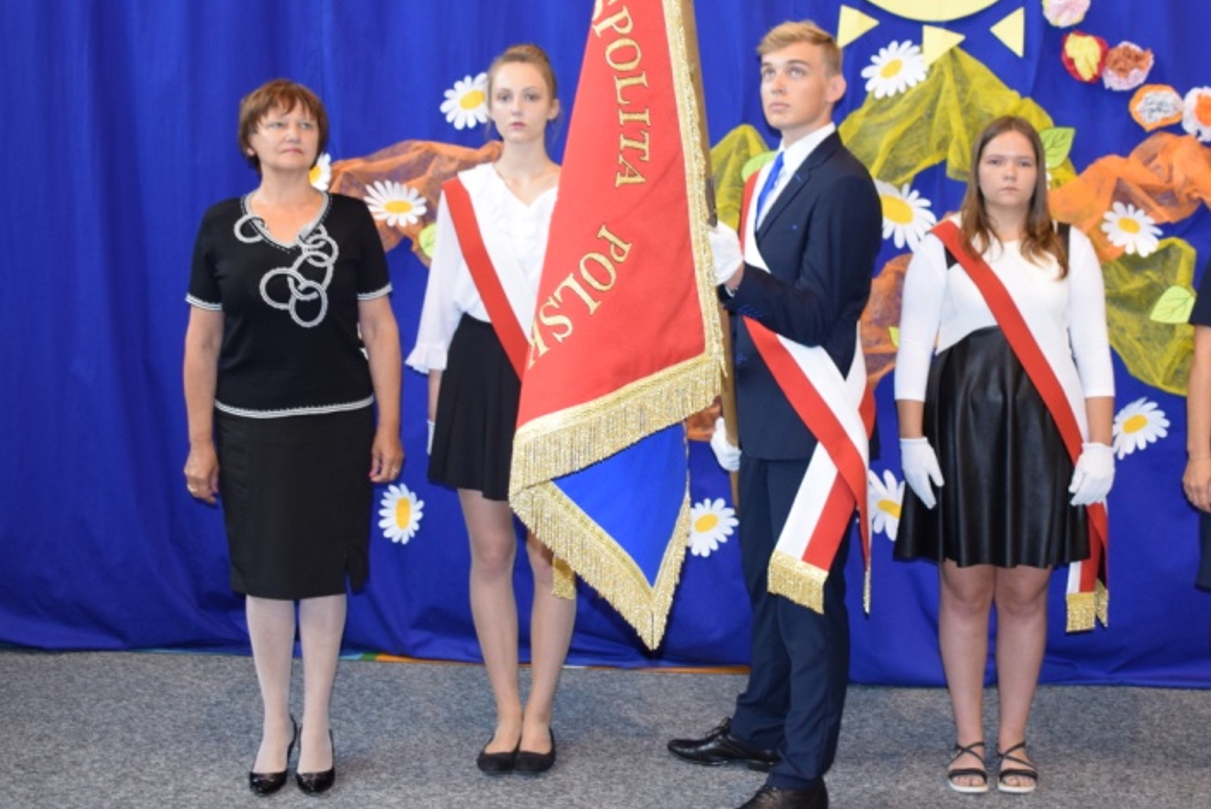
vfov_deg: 28.0
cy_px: 280
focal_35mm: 48
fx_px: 1615
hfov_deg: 40.6
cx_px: 798
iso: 800
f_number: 4
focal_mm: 22
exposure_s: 1/60
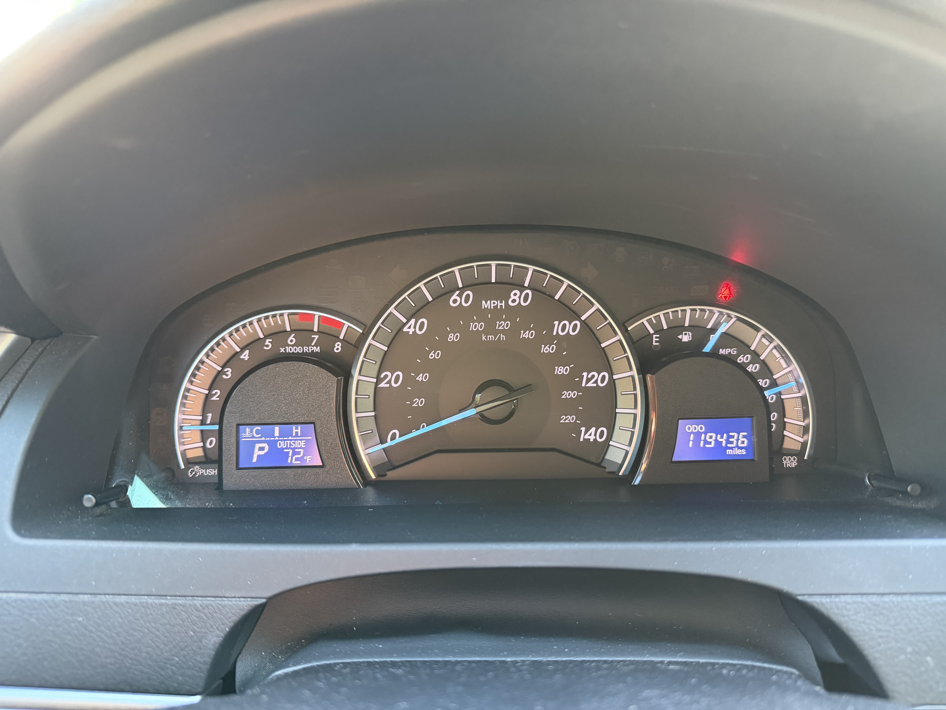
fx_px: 656
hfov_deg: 71.6
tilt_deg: -15.3
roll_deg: -2.4
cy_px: 355
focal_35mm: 24
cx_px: 473
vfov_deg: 56.8
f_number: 1.78
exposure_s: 1/60
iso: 500
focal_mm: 6.76
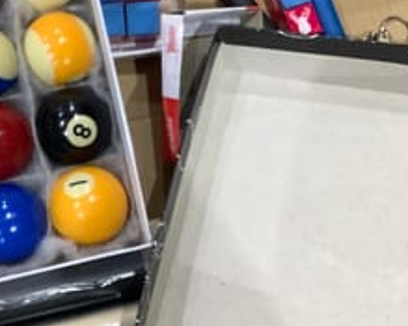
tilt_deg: -82.0
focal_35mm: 69
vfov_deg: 22.1
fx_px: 833
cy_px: 143
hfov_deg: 26.8
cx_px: 65
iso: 200
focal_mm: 3.3
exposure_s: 1/50
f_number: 2.4
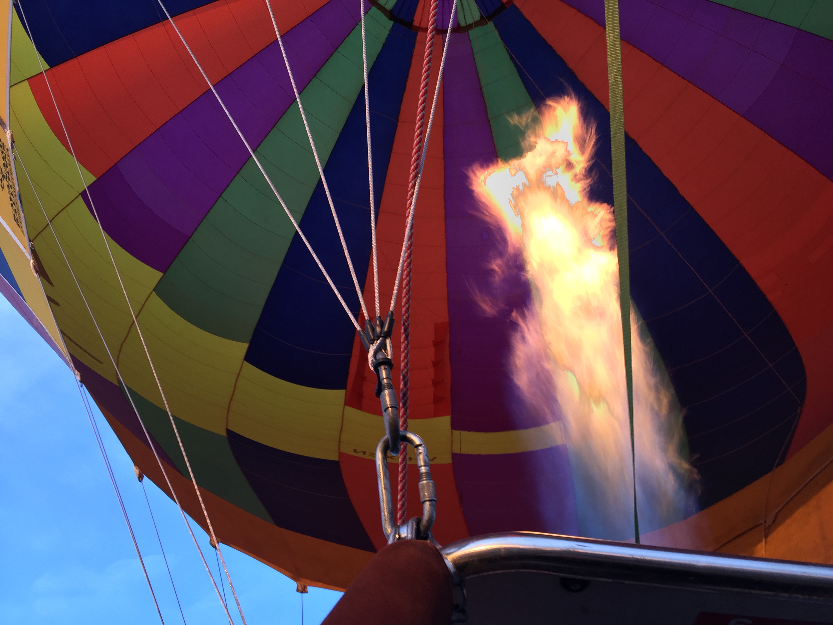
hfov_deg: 61.7
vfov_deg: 48.2
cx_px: 416
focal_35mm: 29
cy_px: 312
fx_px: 698
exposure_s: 1/50
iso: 32
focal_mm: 4.15
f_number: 2.2
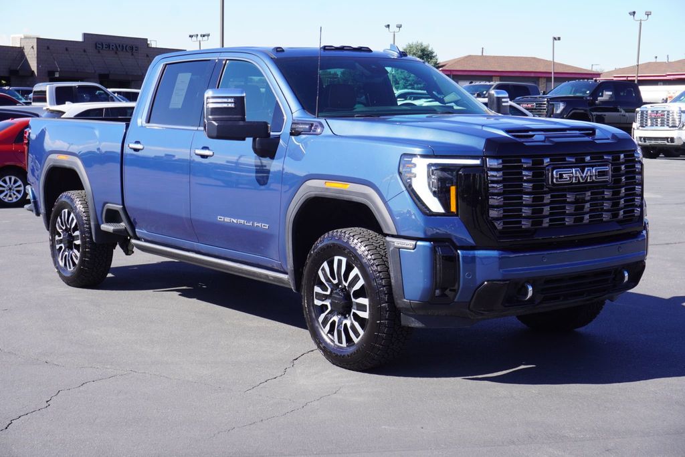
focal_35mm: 57
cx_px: 342
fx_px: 1085
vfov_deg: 23.8
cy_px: 228
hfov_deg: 35.0
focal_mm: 38
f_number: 9
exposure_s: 1/100
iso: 100
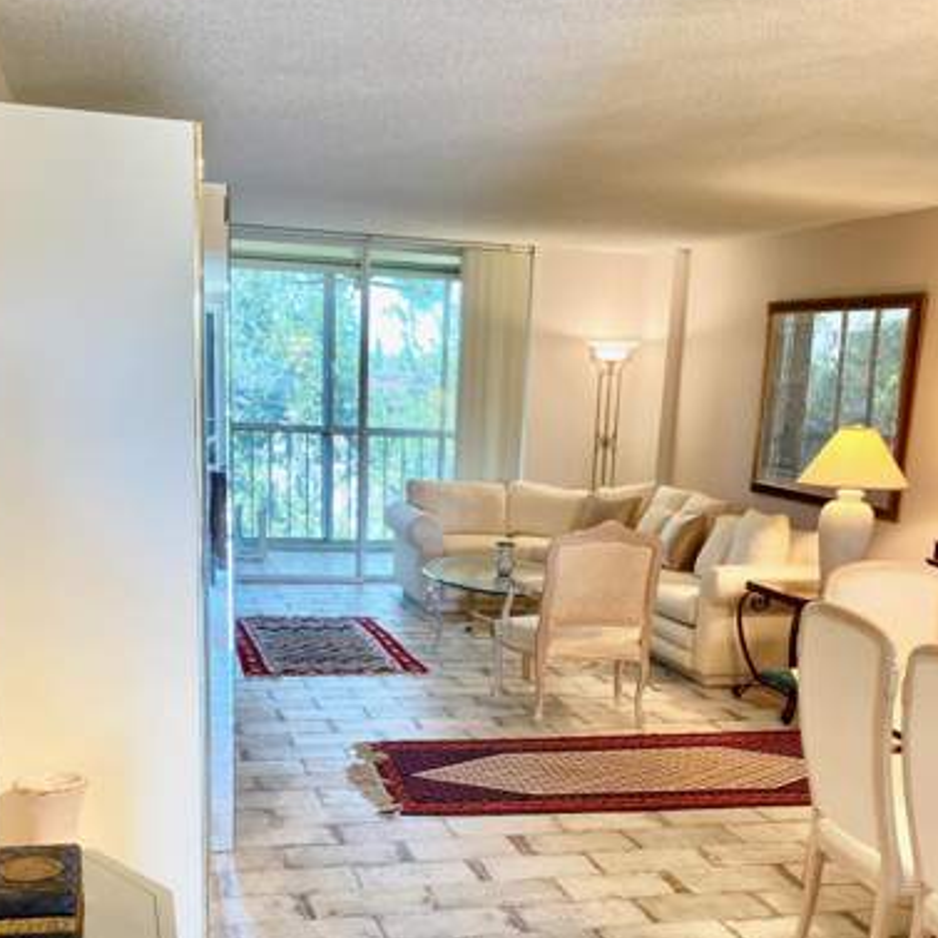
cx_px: 483
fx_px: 1196
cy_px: 756
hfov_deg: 42.8
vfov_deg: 41.0
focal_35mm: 39
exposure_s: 1/60
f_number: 1.8
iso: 80
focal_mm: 4.25
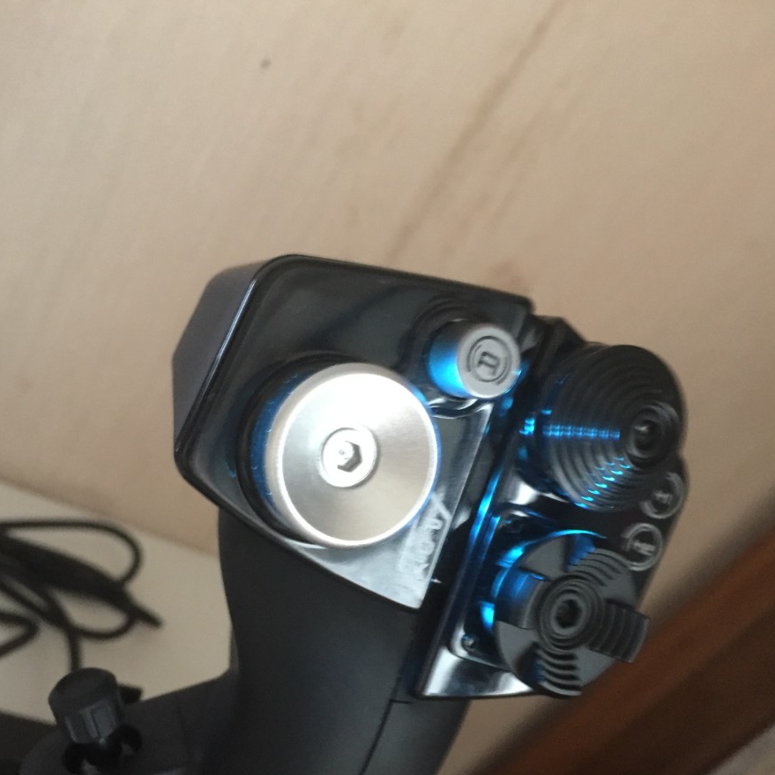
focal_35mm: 35
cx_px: 385
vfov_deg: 46.4
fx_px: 887
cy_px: 525
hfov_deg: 47.2
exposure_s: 1/17
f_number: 2.2
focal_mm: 4.15
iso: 500
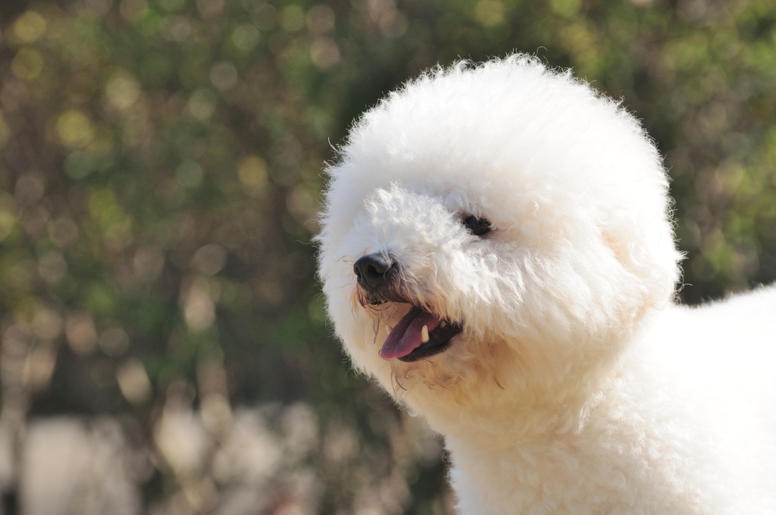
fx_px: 5005
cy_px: 258
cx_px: 388
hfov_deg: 8.9
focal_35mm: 232
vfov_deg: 5.9
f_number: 5.6
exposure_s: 1/800
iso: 250
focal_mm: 155
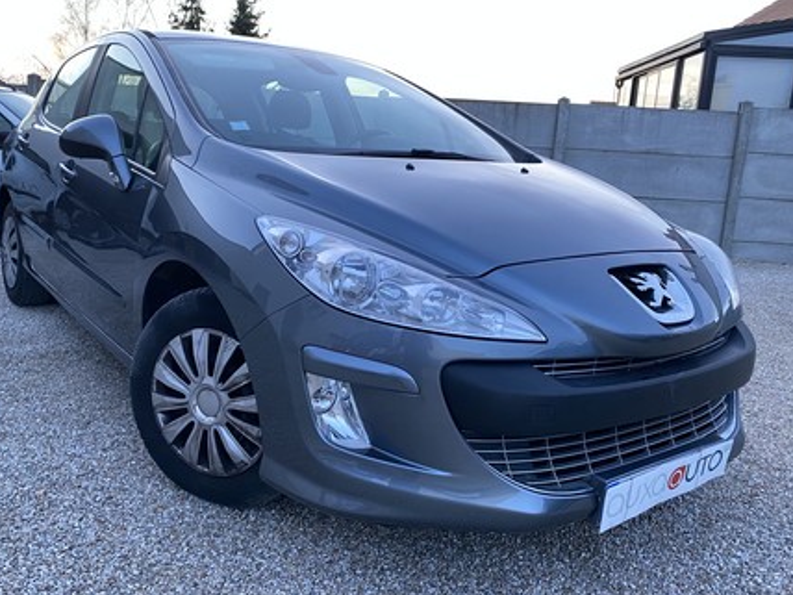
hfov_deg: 58.0
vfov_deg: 45.4
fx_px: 710
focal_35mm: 31
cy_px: 281
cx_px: 332
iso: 320
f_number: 1.8
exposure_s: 1/60
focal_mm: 4.25
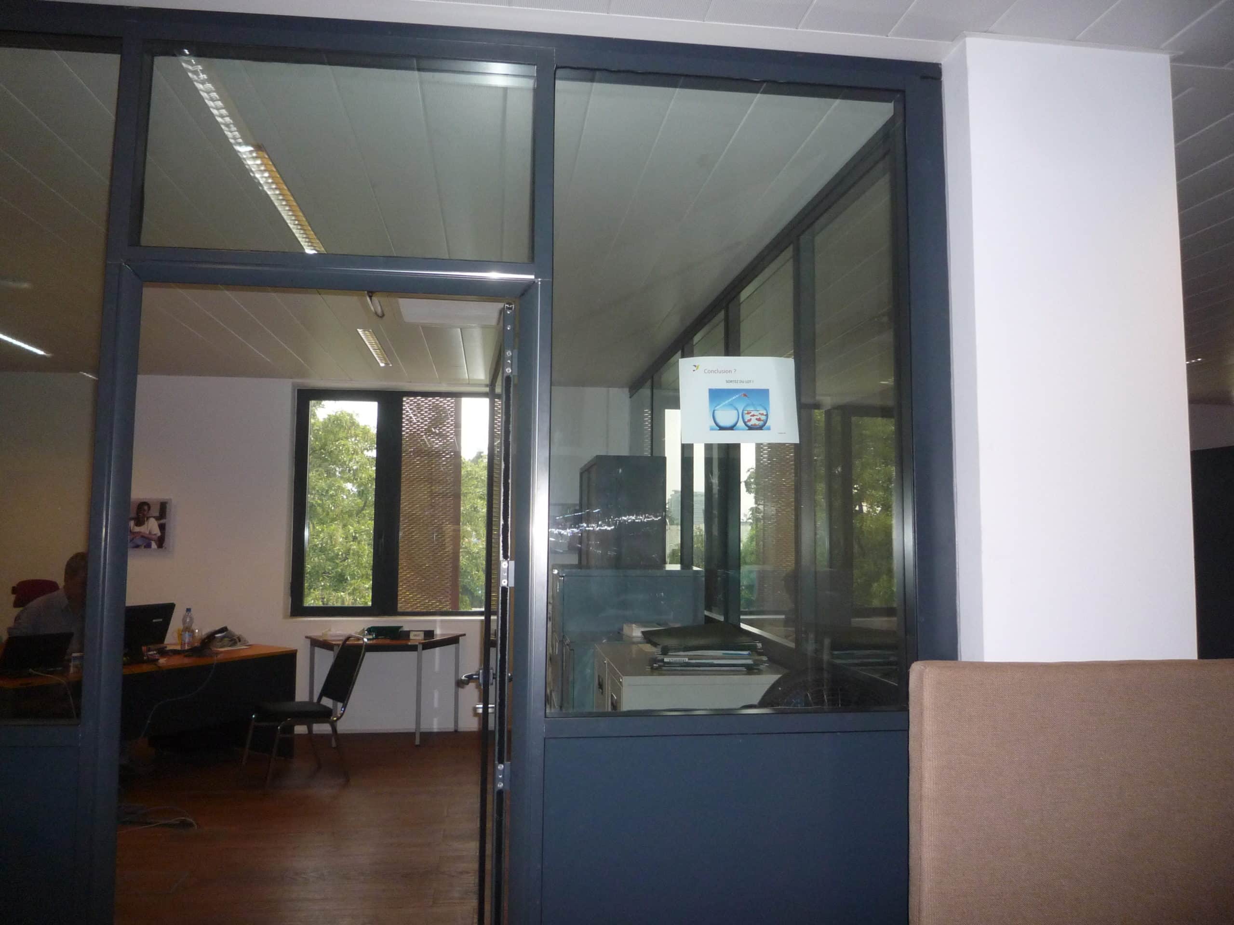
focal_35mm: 25
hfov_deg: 69.4
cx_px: 617
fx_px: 891
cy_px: 462
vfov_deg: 54.9
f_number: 2.8
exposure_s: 1/250
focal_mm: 4.4
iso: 250
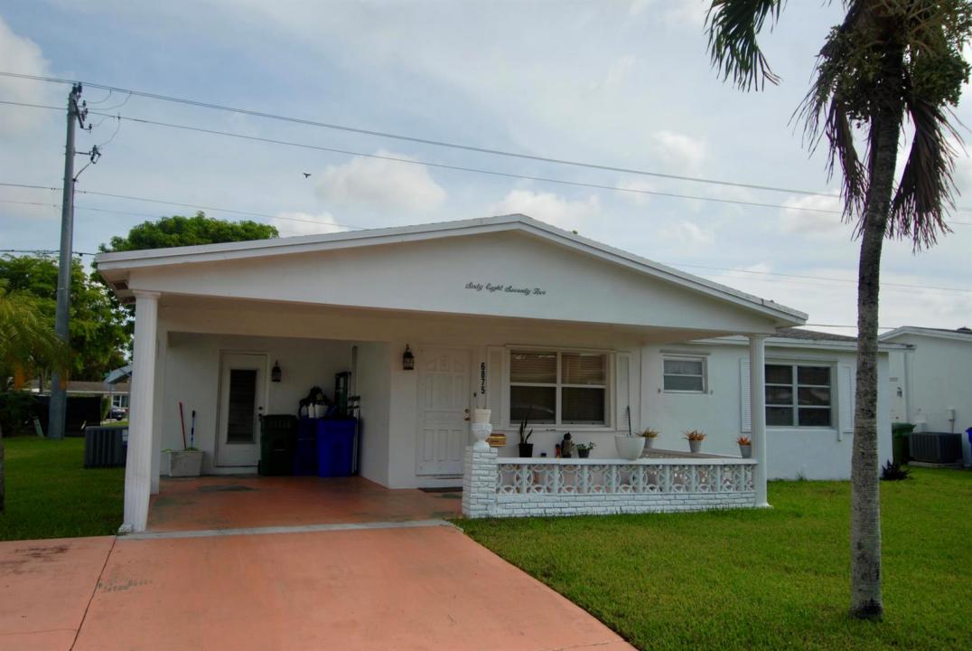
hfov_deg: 53.1
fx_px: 973
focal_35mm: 36
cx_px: 486
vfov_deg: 37.0
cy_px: 326
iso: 100
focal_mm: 24
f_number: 4
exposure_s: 1/1250
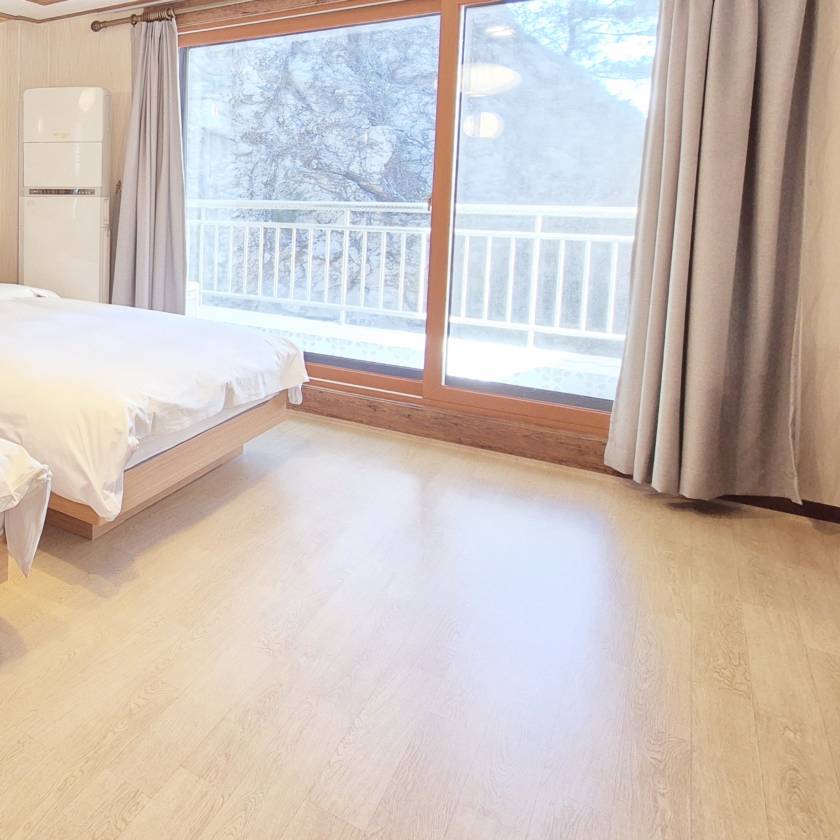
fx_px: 686
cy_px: 242
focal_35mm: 25
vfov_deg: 60.5
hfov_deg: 49.2
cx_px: -31
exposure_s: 1/60.2
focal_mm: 2.2
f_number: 2.2
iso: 320
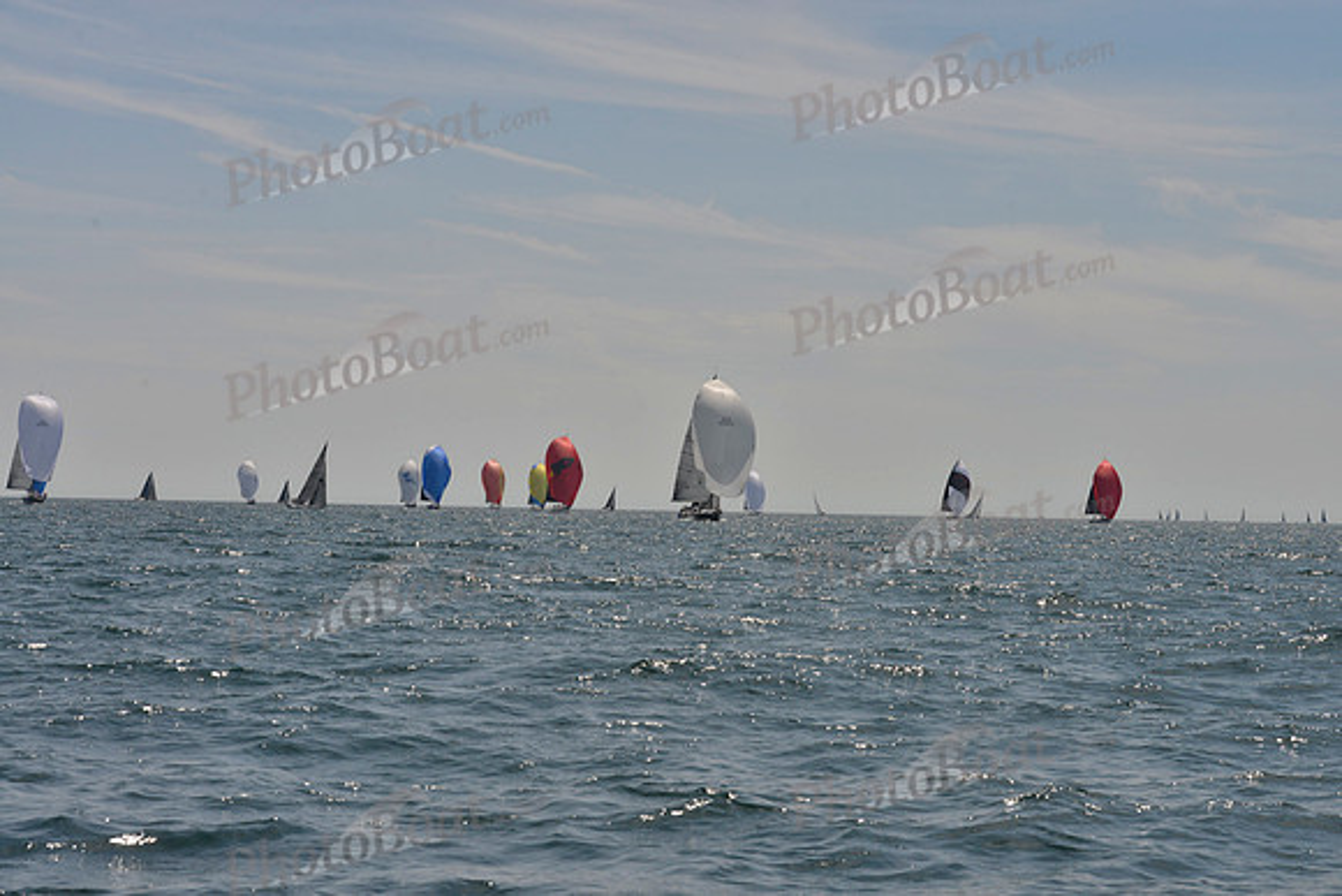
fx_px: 2610
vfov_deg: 19.5
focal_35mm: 70
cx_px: 671
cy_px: 448
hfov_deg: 28.8
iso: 400
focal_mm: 70
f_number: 11
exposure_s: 1/800
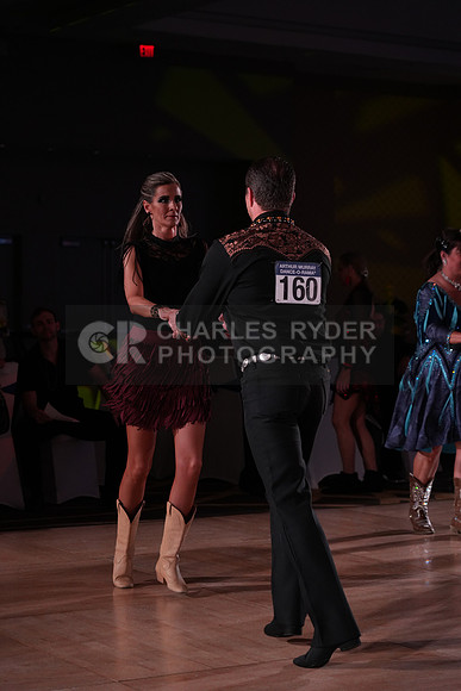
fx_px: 1536
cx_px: 230
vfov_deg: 25.4
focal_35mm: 80
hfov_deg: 17.1
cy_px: 346
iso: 1600
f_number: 4
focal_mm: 80
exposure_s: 1/400
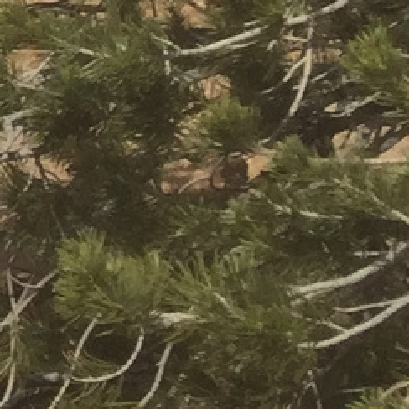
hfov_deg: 6.5
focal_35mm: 215
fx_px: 2874
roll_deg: -0.7
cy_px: -134
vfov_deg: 8.0
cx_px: -1227
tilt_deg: -7.3
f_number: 2.2
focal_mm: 4.15
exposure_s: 1/3597
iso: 32
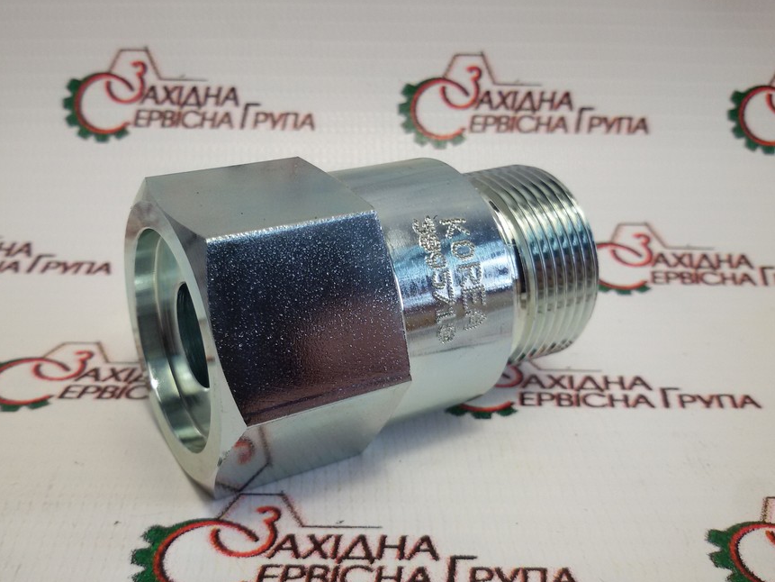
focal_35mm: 36
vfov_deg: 39.6
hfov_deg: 51.1
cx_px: 327
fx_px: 806
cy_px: 318
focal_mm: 2.93
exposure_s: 1/100
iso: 50
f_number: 2.4
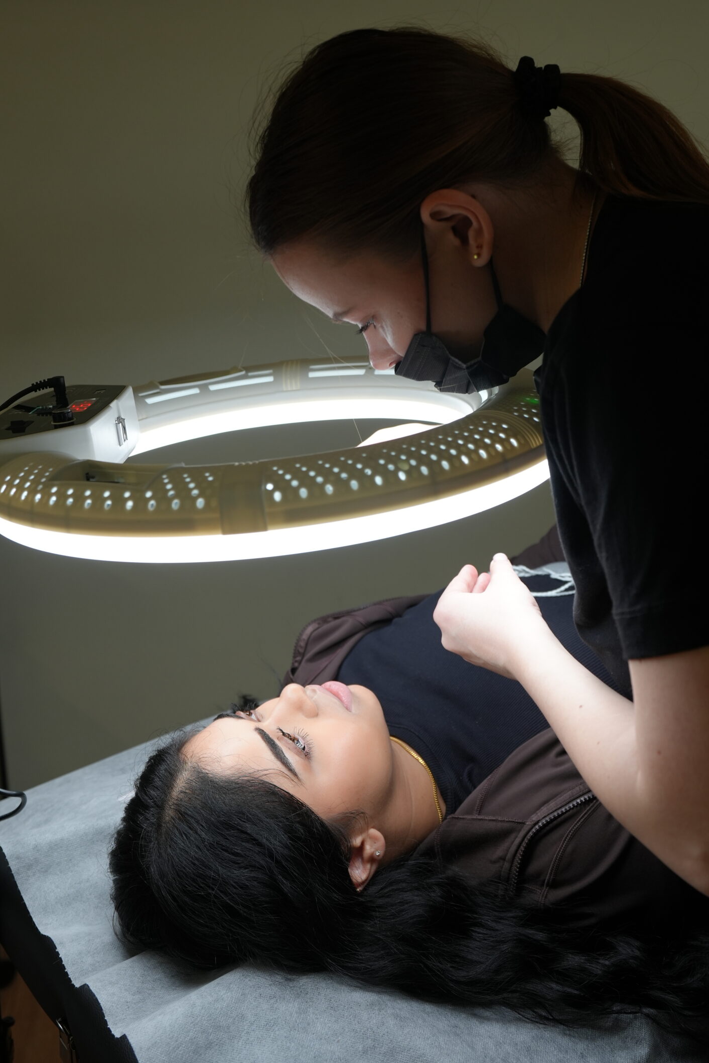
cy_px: 467
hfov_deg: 33.4
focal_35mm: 40
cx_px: 333
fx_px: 1182
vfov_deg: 48.4
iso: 400
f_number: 4
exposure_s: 1/160
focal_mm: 33
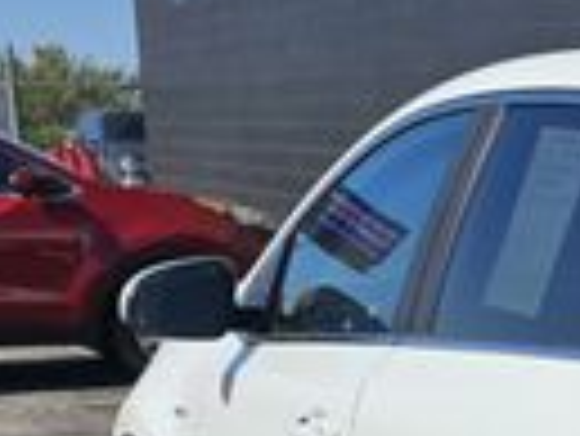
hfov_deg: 15.0
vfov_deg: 12.5
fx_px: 1912
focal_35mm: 114
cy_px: 593
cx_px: 1039
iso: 10
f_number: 1.7
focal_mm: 6.3
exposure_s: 1/1672
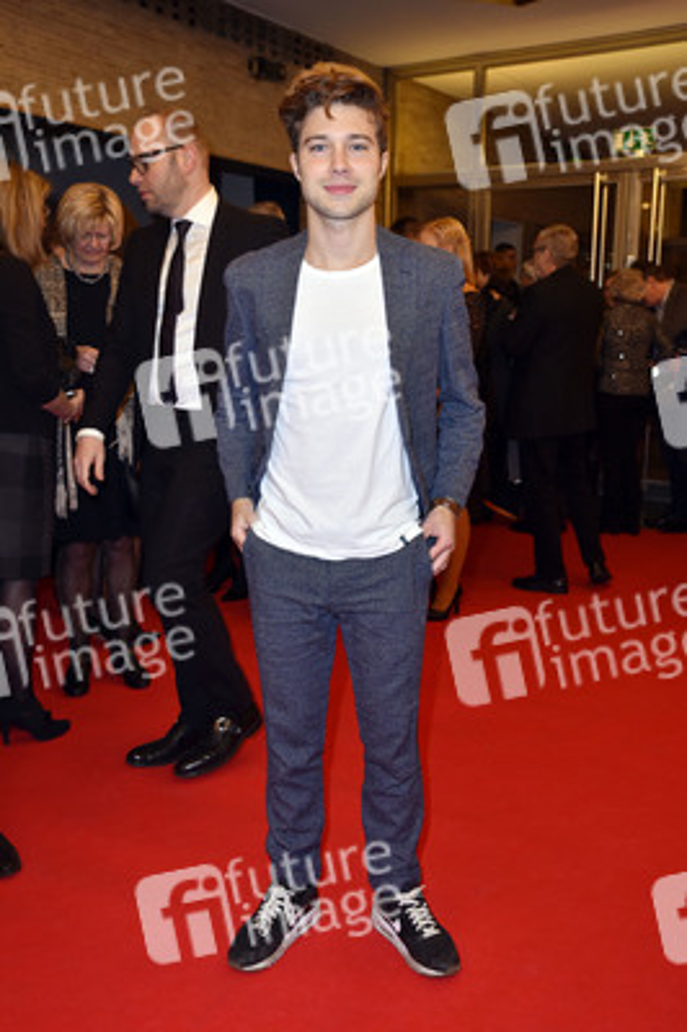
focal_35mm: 35
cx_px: 344
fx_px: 1004
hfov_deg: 37.8
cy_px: 516
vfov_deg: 54.5
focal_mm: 35
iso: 640
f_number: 5.6
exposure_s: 1/160
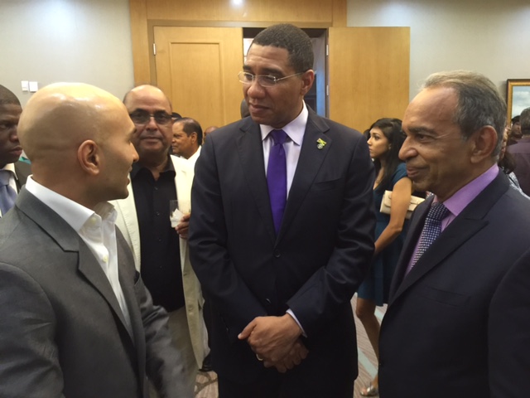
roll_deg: +2.0
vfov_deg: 48.2
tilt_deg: -8.1
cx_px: 265
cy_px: 199
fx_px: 444
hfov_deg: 61.7
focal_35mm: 29
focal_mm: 4.15
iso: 100
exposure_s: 1/10
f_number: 2.2
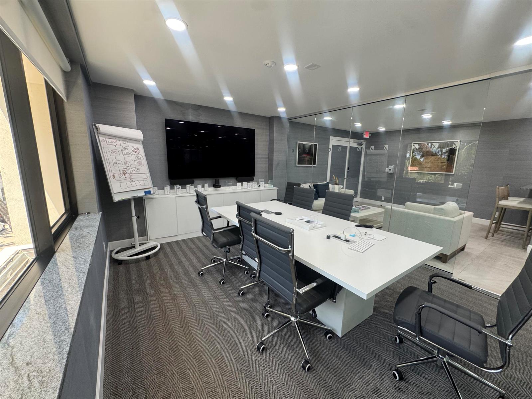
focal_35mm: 14
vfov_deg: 85.7
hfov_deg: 102.1
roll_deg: -1.4
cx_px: 266
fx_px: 215
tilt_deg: -11.7
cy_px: 200
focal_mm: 2.22
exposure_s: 1/120
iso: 160
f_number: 2.2
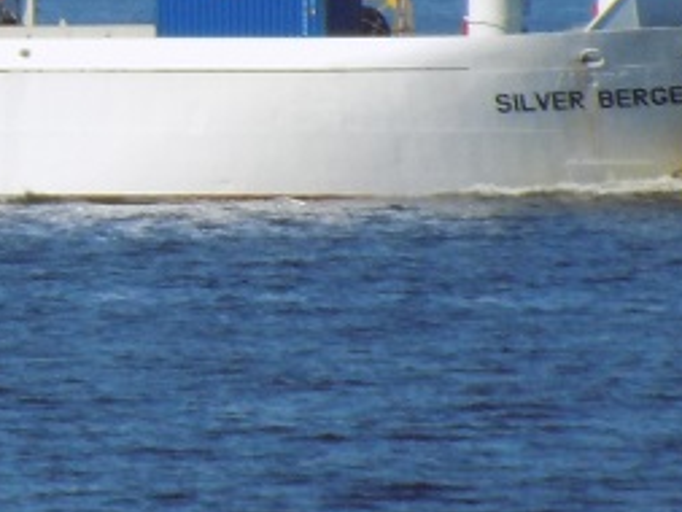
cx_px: -376
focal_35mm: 929
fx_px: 18312
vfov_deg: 1.6
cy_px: -78
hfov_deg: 2.1
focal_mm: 33.7
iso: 80
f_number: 5.4
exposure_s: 1/640
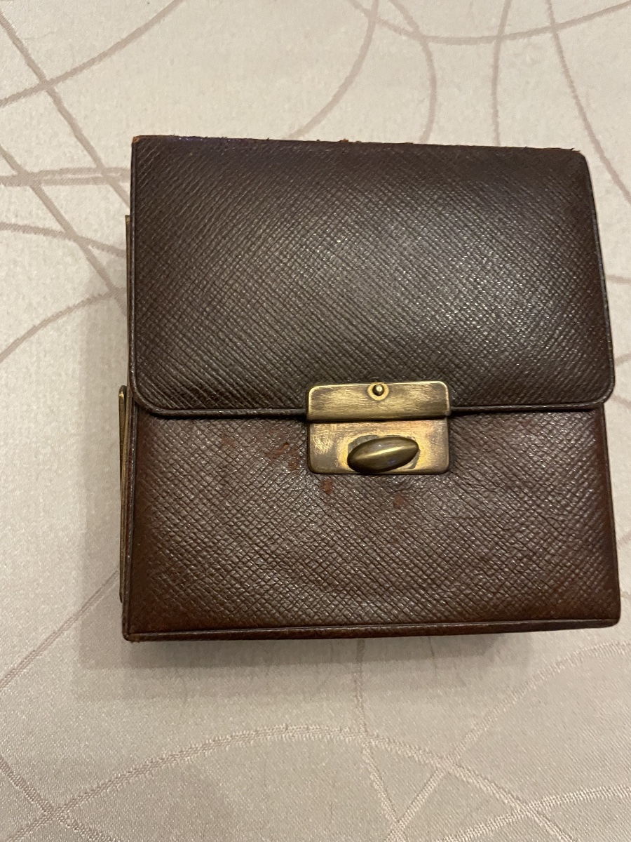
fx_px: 632
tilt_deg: -80.8
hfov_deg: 53.1
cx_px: 316
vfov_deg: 67.3
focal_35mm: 26
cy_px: 421
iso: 500
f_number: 1.6
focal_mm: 4.2
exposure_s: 1/50
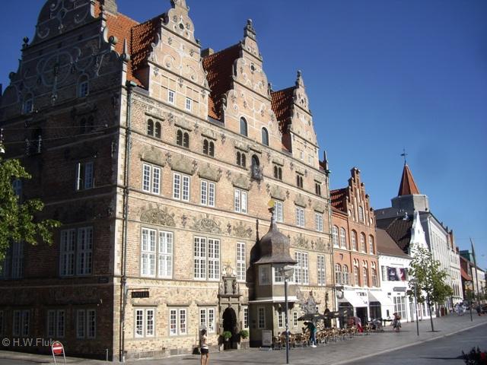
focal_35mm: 38
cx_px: 244
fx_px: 535
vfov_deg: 37.7
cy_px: 182
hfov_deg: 49.0
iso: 64
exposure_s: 1/160
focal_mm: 7.9
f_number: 8
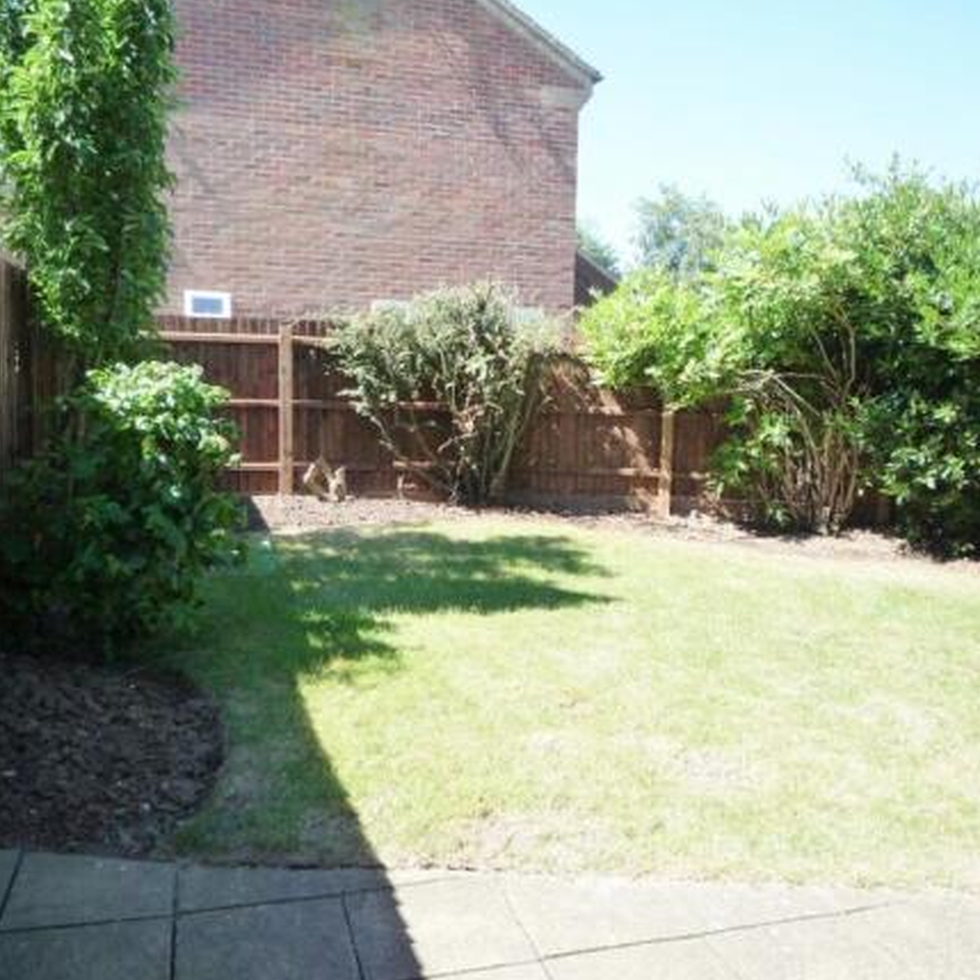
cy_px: 492
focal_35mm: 30
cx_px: 513
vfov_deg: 54.0
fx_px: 961
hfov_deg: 54.0
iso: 160
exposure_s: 1/400
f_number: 2.8
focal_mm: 4.4
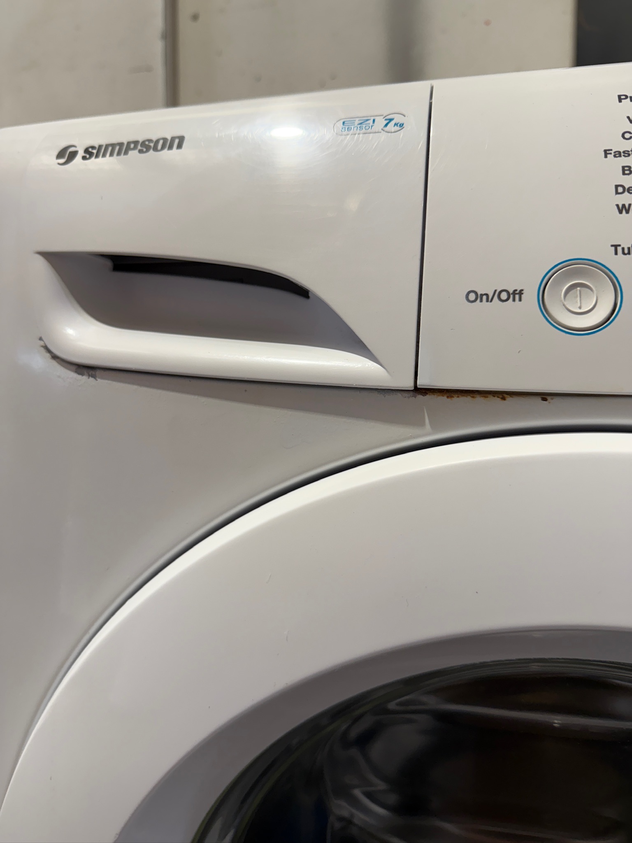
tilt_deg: -4.5
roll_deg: -0.4
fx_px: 584
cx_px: 316
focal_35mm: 24
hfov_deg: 56.8
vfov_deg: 71.6
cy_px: 422
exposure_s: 1/100
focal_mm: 6.76
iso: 100
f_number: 1.78
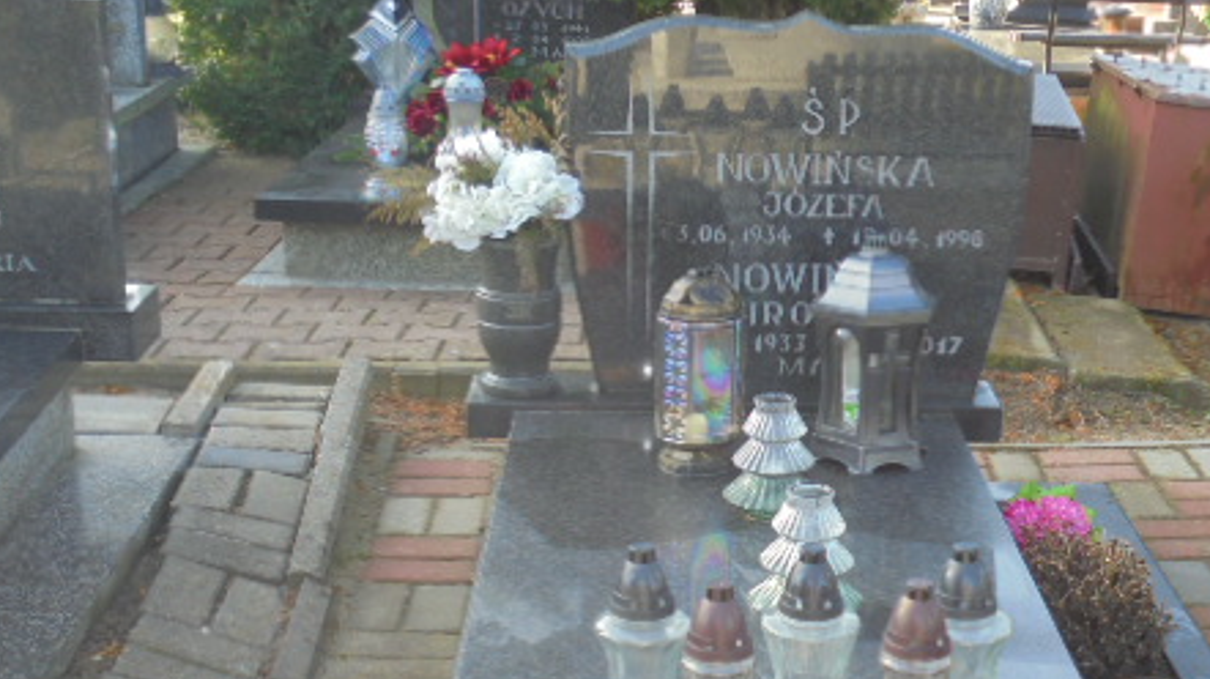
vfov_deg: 19.9
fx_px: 1924
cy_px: 498
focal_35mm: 60
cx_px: 797
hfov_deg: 34.6
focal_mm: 6.9
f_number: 4.2
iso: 100
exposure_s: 1/60
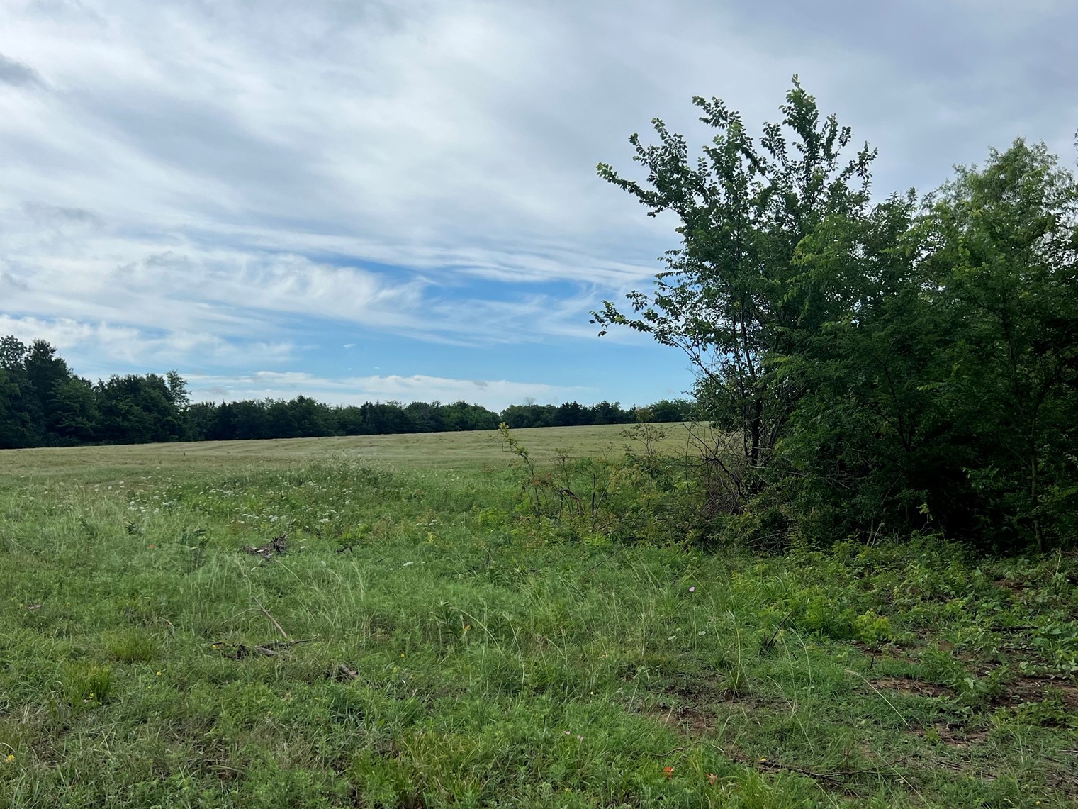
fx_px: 1090
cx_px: 541
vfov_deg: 40.7
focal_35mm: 35
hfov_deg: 52.6
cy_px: 442
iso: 50
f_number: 1.5
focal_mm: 5.7
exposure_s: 1/5587
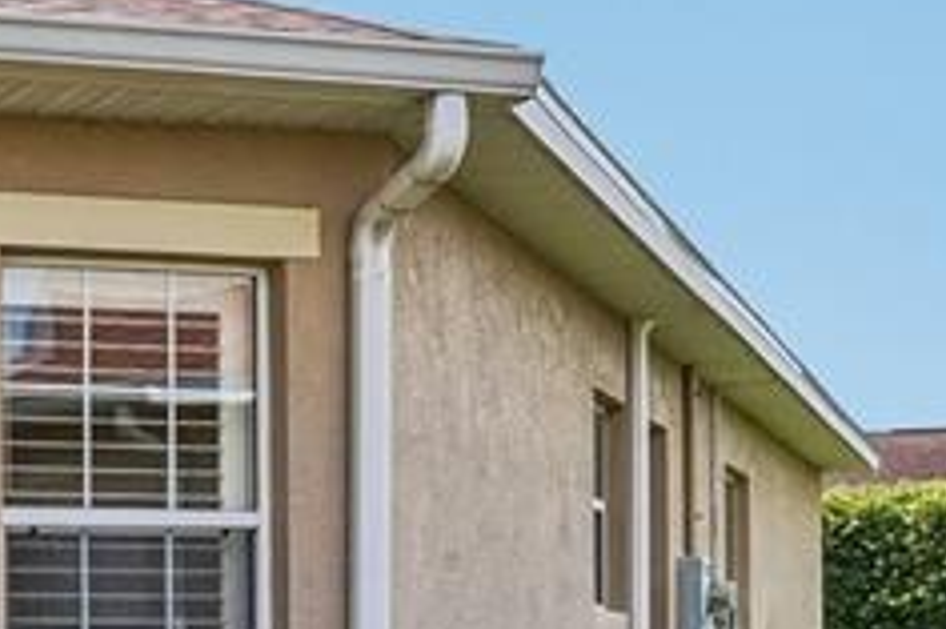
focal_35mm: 91
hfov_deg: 19.8
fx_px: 2390
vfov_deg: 14.7
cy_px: 673
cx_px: -417
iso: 100
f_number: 20
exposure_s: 1/30
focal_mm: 21
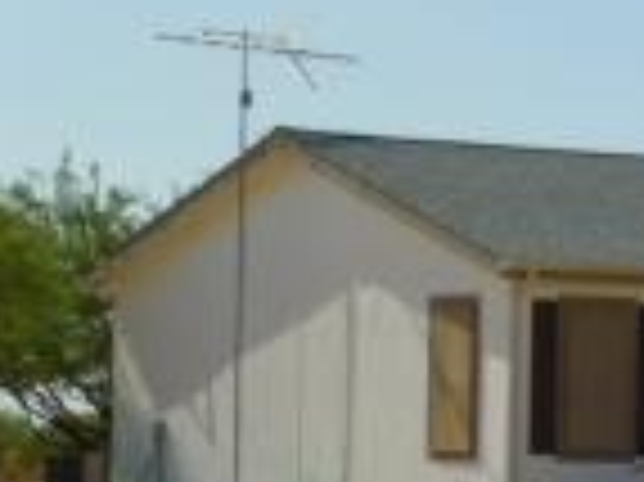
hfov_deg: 8.6
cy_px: 338
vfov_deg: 6.9
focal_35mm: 215
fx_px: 3997
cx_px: 1428
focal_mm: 8.6
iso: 100
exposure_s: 1/200
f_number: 11
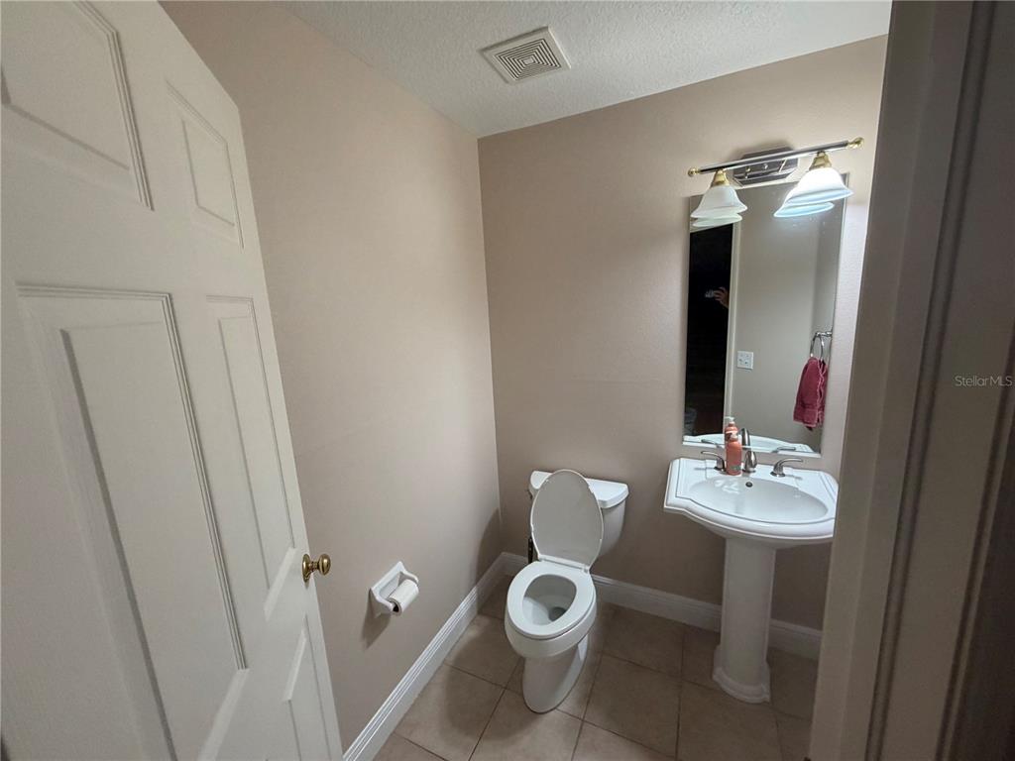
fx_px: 411
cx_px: 508
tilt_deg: -9.8
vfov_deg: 85.7
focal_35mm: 14
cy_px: 380
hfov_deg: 102.1
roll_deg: +4.1
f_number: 2.2
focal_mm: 2.22
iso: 250
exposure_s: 1/60
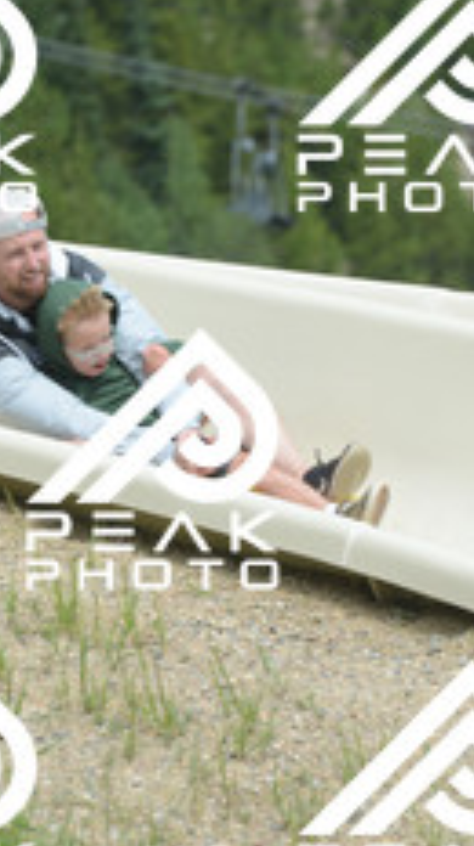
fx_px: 7911
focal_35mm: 353
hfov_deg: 3.4
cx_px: 168
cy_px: 436
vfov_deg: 6.1
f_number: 6.3
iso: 250
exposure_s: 1/640
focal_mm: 195
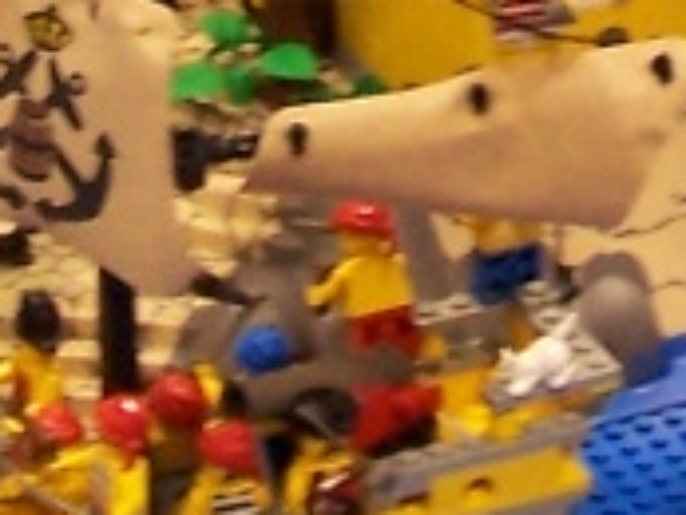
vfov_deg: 5.5
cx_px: 539
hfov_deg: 7.5
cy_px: -424
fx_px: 5235
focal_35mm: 264
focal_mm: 6.3
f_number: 2.8
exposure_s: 1/15
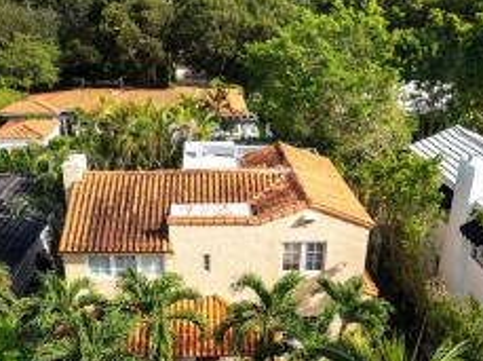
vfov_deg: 33.5
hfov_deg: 44.8
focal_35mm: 42
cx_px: 212
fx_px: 585
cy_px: 274
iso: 100
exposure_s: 1/40
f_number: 2.8
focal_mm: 12.29
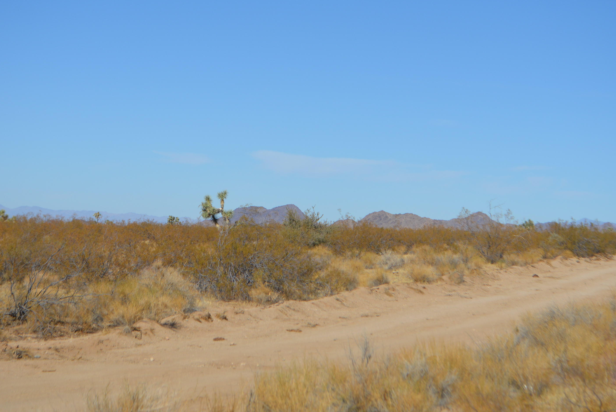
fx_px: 1499
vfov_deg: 15.6
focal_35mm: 88
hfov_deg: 23.2
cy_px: 195
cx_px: 303
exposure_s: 1/2000
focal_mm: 55
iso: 400
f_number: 8
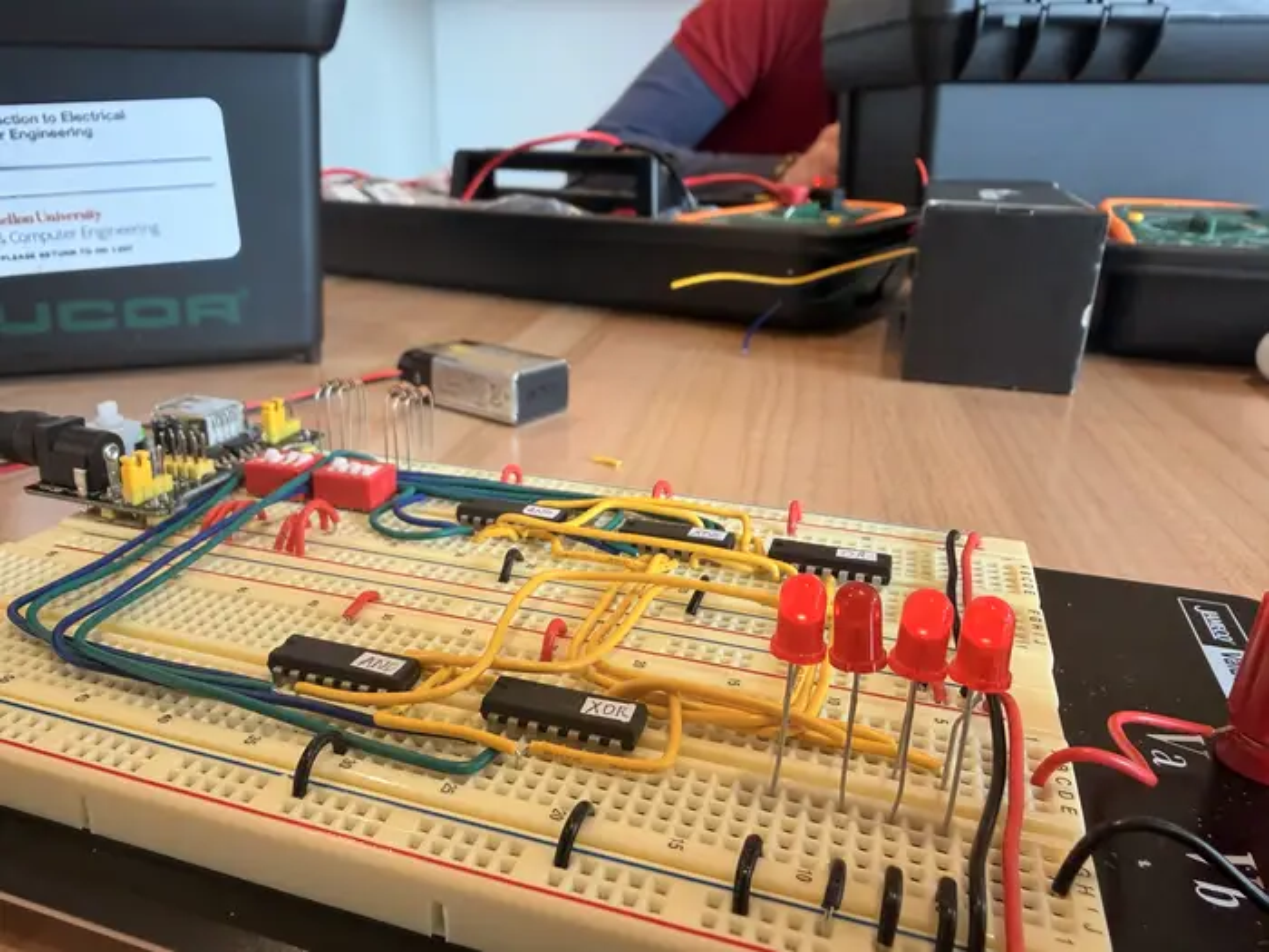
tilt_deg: -19.6
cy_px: 476
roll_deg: +0.3
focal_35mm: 26
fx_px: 953
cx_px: 634
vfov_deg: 53.1
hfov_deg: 67.3
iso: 160
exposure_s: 1/121
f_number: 2.2
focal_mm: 2.22
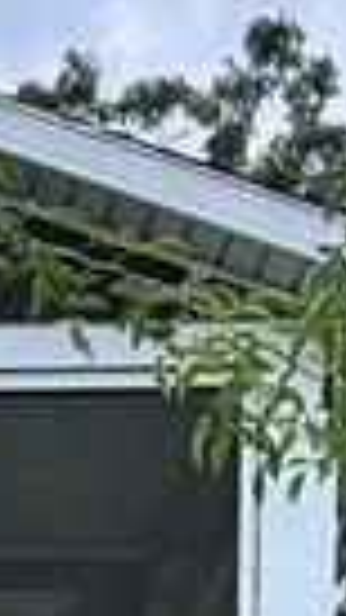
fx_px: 2595
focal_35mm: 159
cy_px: 1322
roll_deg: -3.0
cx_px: -198
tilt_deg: +0.0
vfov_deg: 11.8
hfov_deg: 7.5
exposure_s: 1/1124
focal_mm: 5.7
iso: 50
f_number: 1.5
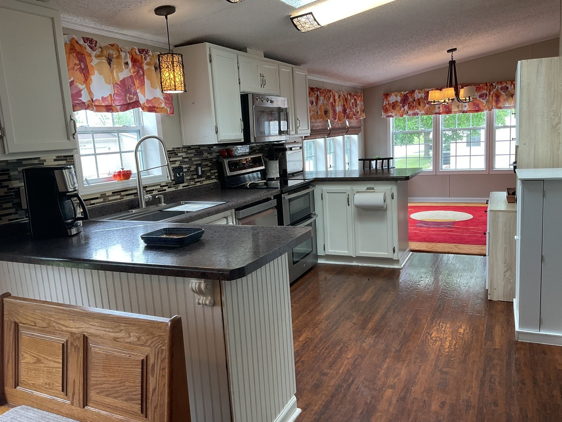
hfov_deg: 61.7
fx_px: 471
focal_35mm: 29
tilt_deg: -9.6
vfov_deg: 48.2
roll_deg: +2.6
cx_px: 281
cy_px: 211
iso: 50
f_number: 1.8
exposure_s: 1/60
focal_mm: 3
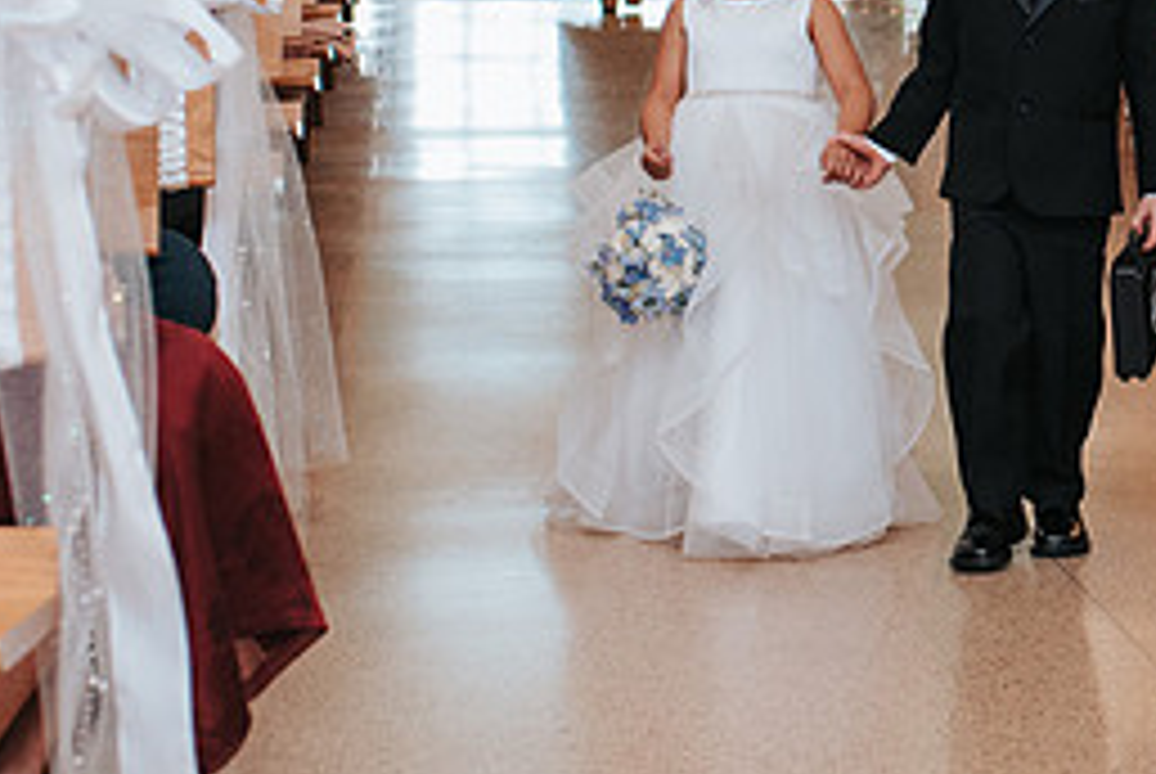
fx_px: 3729
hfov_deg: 17.3
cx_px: 1098
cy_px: 87
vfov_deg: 11.8
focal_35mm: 116
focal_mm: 35
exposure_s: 1/125
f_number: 2.8
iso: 800
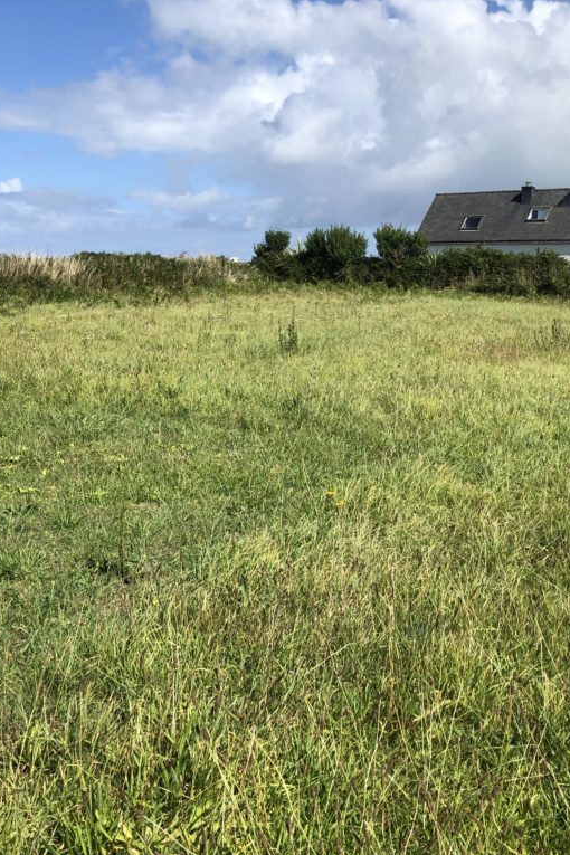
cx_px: 234
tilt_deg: -7.7
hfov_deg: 34.1
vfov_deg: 49.6
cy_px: 428
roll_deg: +0.6
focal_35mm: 39
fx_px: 926
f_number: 1.8
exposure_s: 1/2404
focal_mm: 3.99
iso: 20
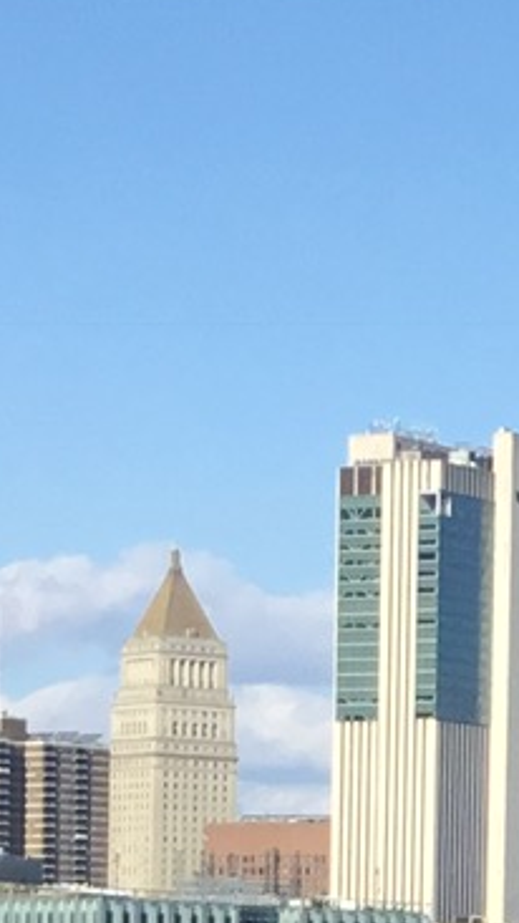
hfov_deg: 6.3
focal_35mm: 189
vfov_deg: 11.1
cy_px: 1253
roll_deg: -1.4
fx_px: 4622
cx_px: 804
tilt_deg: -2.0
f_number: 2.4
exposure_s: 1/1217
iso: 25
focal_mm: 3.3
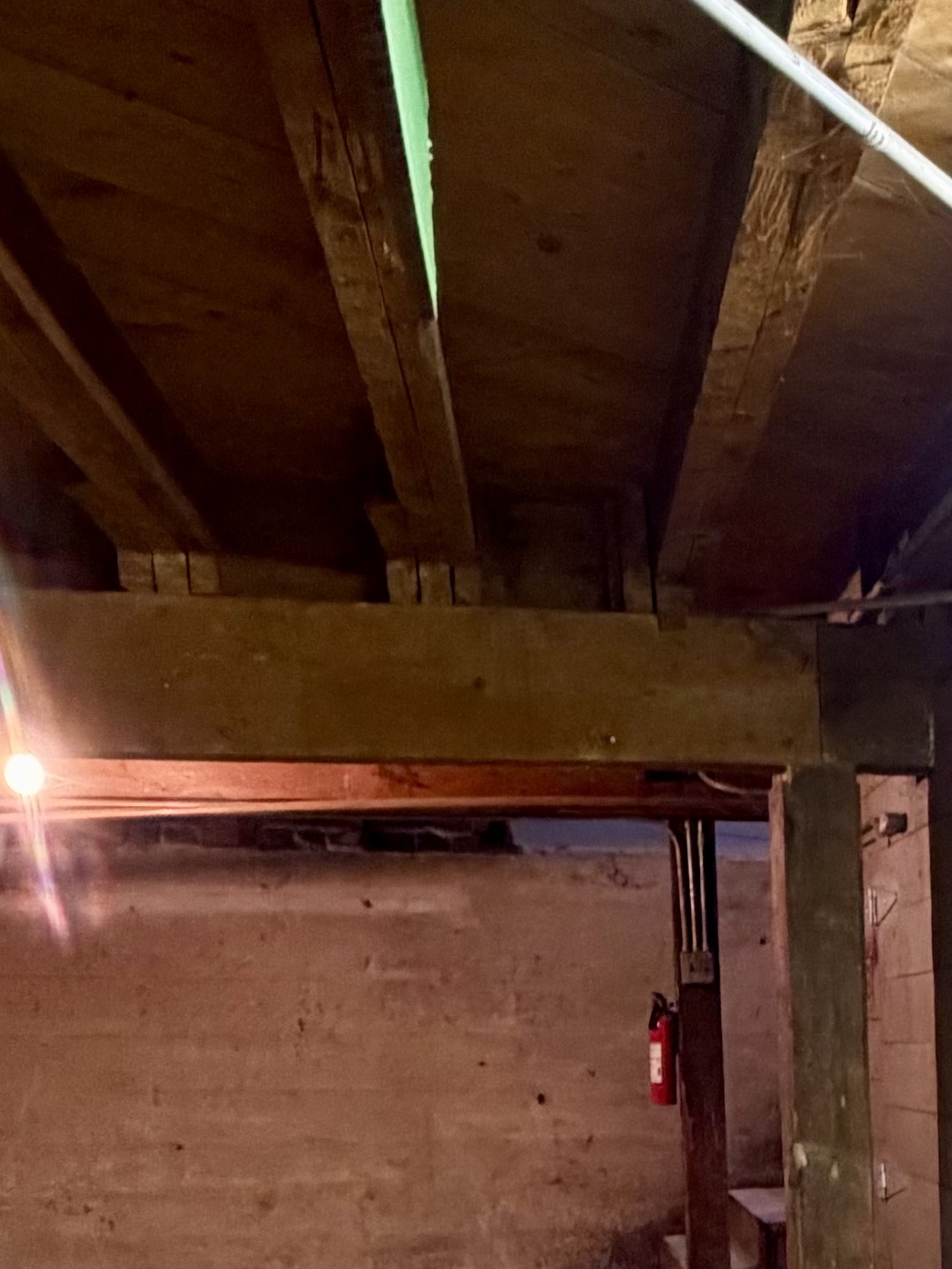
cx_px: 991
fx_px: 1760
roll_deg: +1.2
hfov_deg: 28.1
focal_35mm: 48
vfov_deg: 34.7
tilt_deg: -10.7
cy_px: 1363
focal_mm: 2.22
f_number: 2.2
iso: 500
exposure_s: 1/60
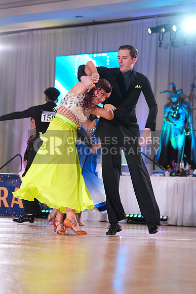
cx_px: 98
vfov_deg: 19.5
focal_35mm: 105
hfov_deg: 13.0
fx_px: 857
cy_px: 147
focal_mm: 105
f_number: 4
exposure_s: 1/320
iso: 2000
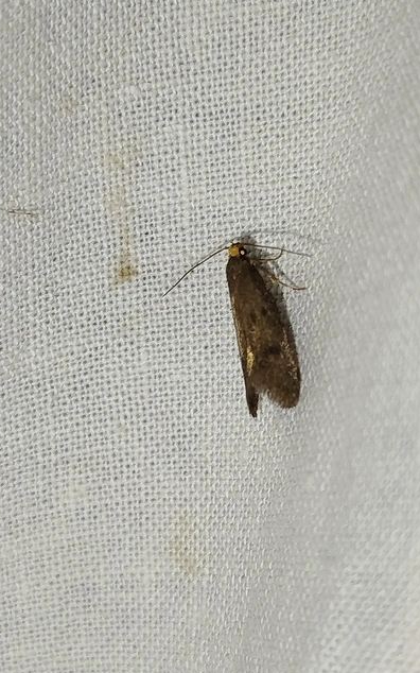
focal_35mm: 77
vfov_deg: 26.8
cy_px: 338
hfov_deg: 16.9
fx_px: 1411
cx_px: 221
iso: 100
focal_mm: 5.31
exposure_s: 1/100
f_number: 1.7
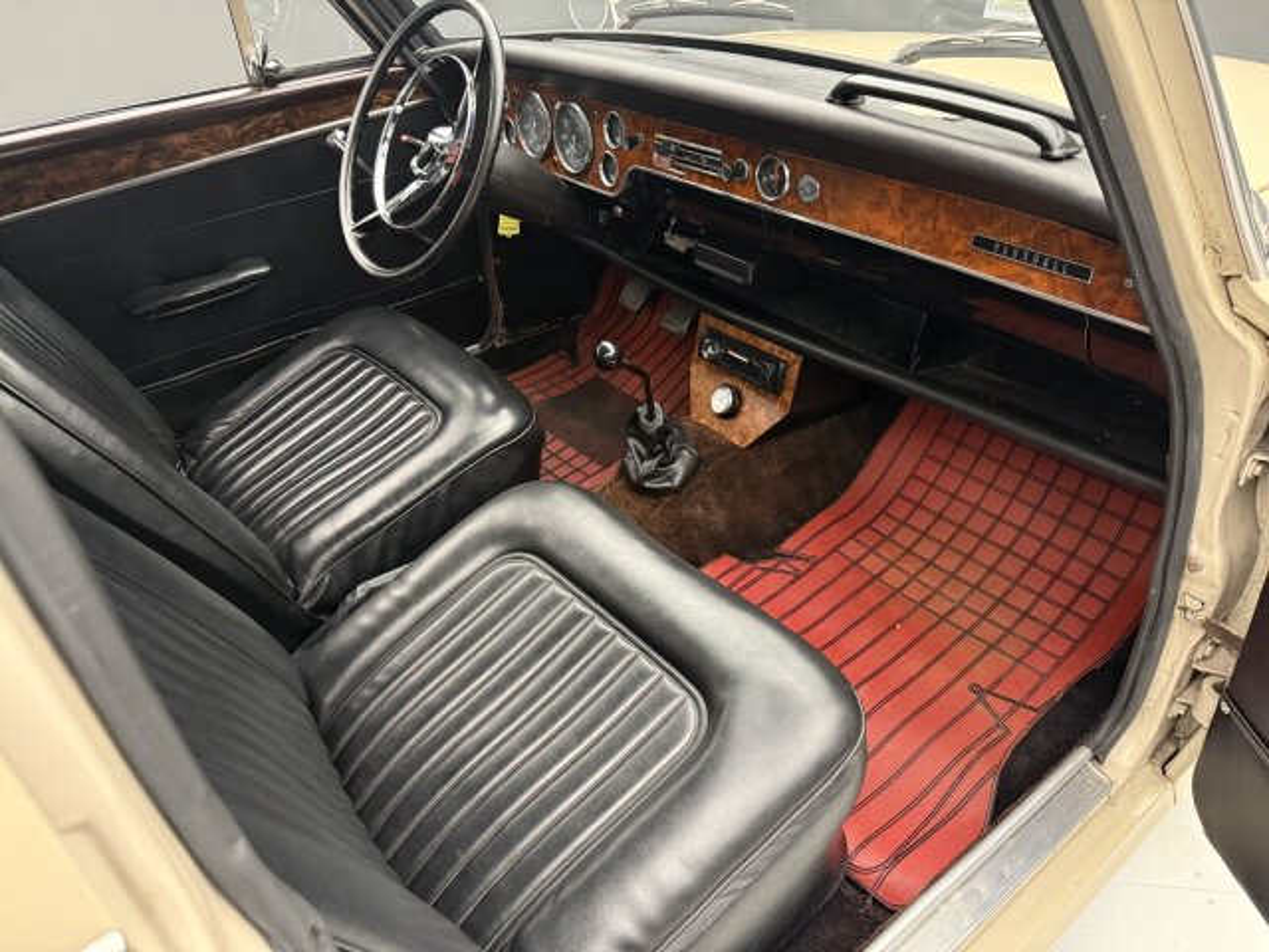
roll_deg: +5.0
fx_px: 880
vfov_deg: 56.8
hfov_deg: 71.6
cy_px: 476
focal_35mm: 24
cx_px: 634
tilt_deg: -35.4
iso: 640
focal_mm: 6.76
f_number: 1.78
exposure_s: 1/33
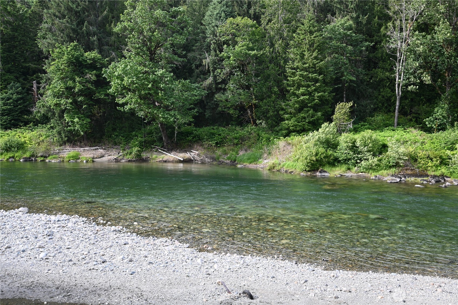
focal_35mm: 36
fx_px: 458
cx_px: 229
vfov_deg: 36.9
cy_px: 152
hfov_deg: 53.1
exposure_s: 1/250
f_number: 5
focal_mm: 24
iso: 200
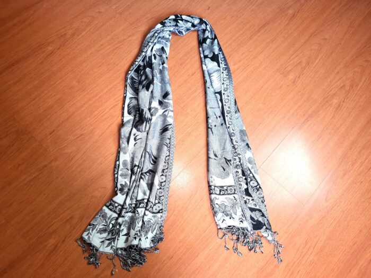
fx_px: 279
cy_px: 139
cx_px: 186
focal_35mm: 26
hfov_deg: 67.3
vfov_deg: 53.1
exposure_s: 1/120
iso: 320
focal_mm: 5.4
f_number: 1.8
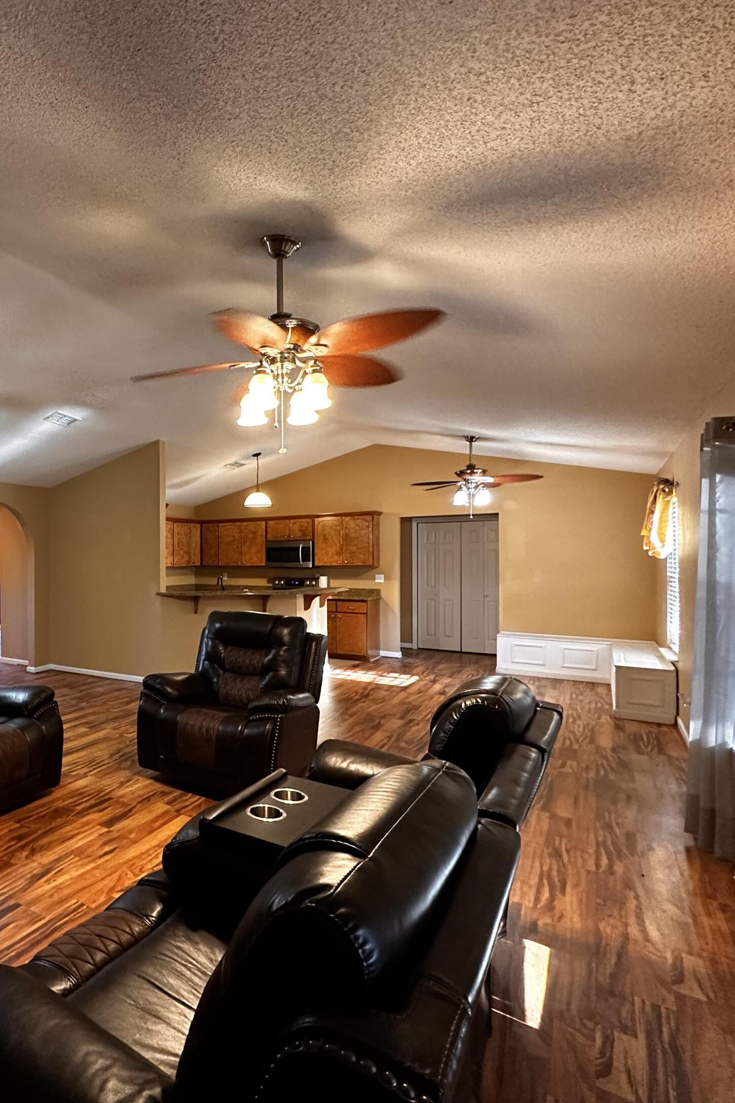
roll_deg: +0.9
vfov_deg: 84.0
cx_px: 104
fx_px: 612
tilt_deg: +0.5
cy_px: 564
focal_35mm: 20
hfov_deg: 55.5
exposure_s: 1/60
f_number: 2.2
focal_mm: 2.22
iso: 500
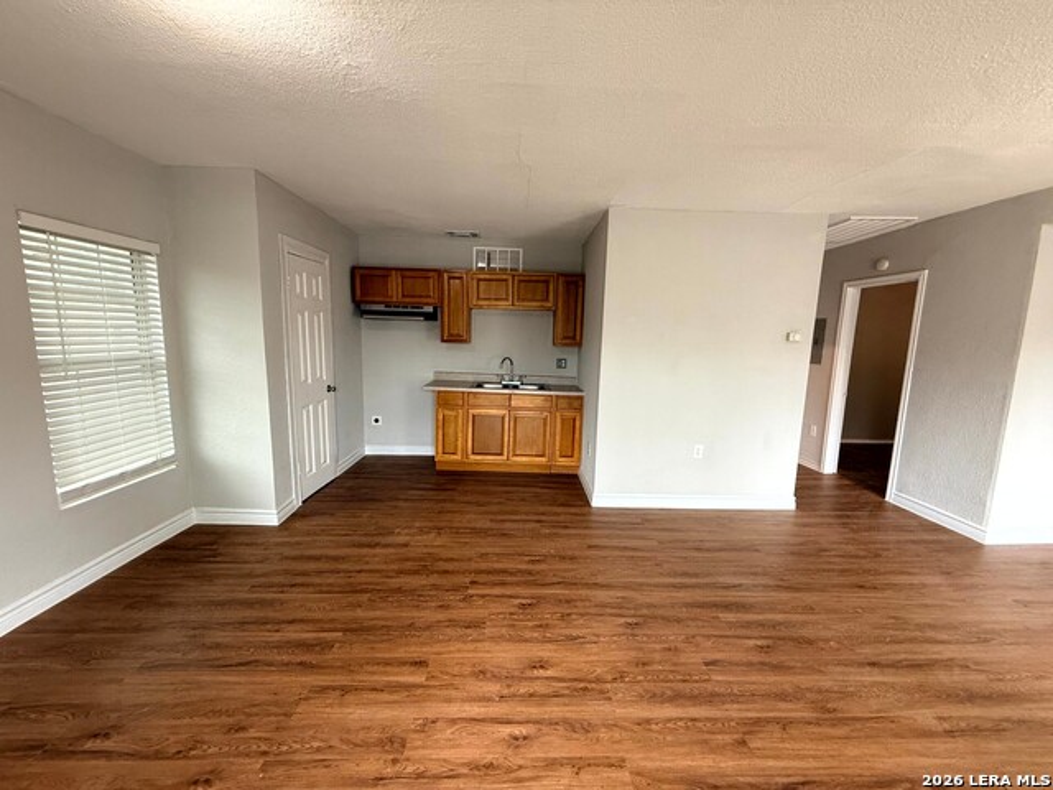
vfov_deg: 85.7
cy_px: 395
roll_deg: -1.4
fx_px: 426
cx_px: 526
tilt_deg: -8.6
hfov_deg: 102.1
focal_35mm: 14
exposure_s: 1/60
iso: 200
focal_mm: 2.22
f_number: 2.2
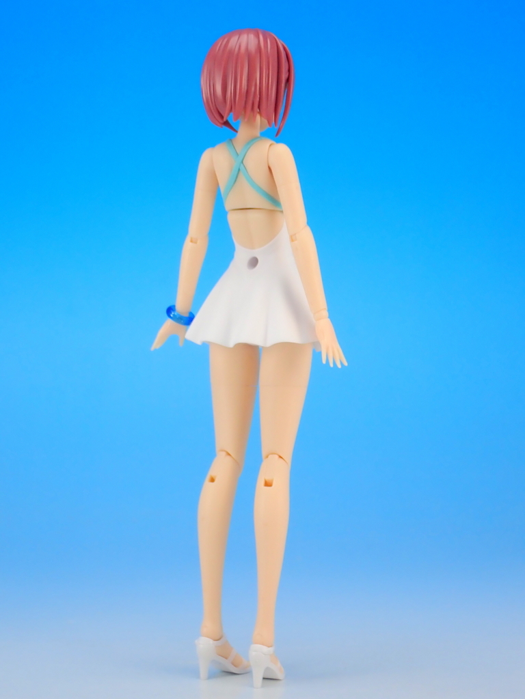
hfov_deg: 19.1
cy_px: 350
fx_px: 1557
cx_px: 262
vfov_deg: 25.3
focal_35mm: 77
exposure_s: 1/20
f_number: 4.1
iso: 100
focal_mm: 13.65
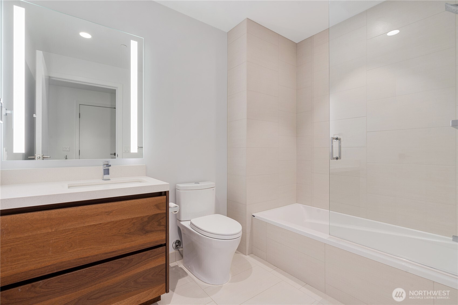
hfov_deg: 96.7
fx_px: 204
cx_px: 229
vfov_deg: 73.7
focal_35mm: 16
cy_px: 152
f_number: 11
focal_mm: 16
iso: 100
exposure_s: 1/4
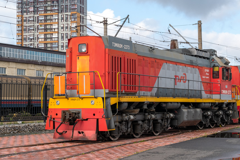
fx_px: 420
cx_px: 165
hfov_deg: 31.6
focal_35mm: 63
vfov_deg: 21.6
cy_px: 79
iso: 100
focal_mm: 26
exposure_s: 1/200
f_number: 8
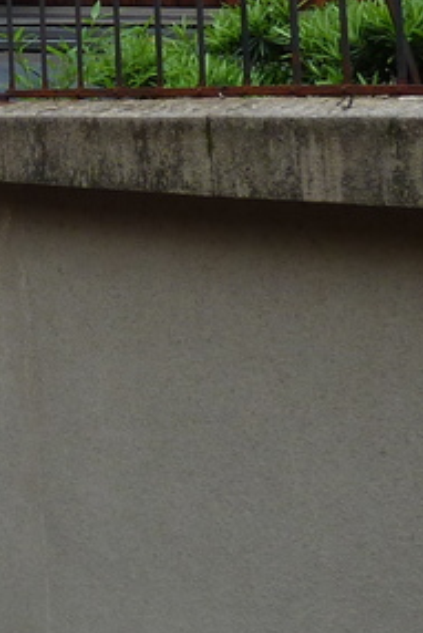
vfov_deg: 17.8
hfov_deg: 11.9
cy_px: -131
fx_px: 1919
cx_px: -237
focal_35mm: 109
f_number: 3.3
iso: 80
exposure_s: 1/50
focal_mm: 4.1
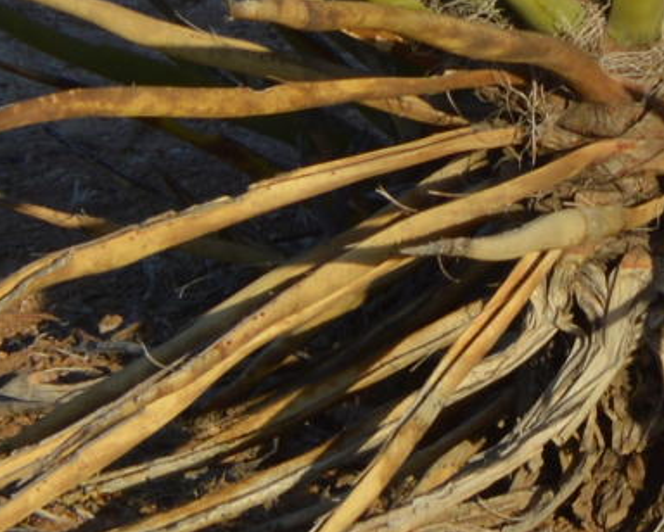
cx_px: 2511
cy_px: -1004
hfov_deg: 4.1
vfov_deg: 3.5
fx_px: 8636
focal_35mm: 439
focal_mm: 40
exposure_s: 1/250
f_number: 8
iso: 100
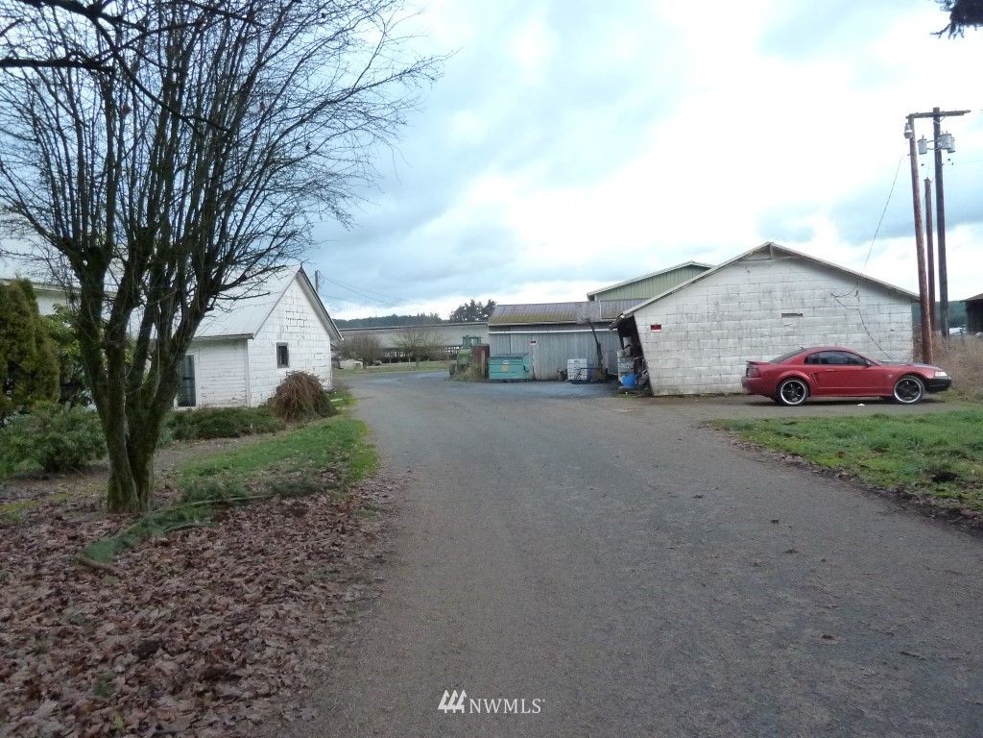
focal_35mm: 25
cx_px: 492
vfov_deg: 54.9
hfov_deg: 69.4
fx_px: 710
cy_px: 369
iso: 400
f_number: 3.3
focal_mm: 4.1
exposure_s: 1/25
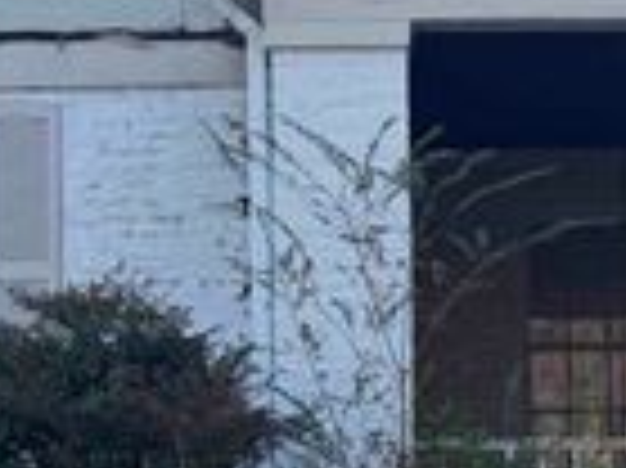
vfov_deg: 8.6
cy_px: 196
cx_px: 275
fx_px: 3126
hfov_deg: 11.4
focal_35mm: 173
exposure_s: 1/1285
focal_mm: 6.76
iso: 100
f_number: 1.78
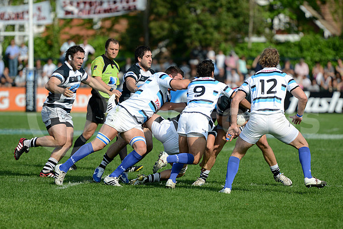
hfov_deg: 10.5
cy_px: 114
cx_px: 172
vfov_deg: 7.0
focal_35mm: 195
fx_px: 1858
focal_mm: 195
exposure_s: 1/2500
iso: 250
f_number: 2.8
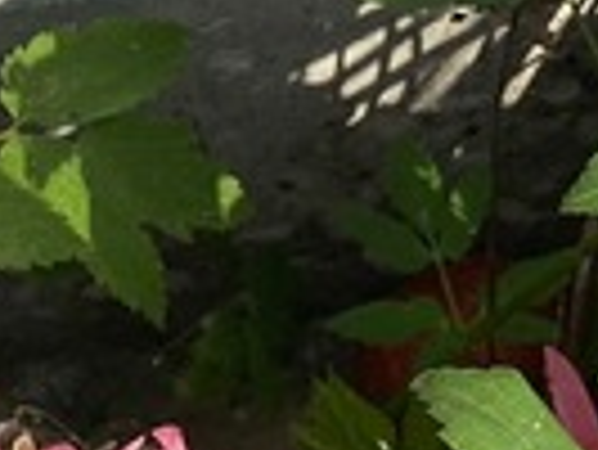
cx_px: 117
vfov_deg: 8.8
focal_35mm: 156
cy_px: -576
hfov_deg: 12.6
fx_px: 2697
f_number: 1.8
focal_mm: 4.25
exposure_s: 1/4115
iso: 32
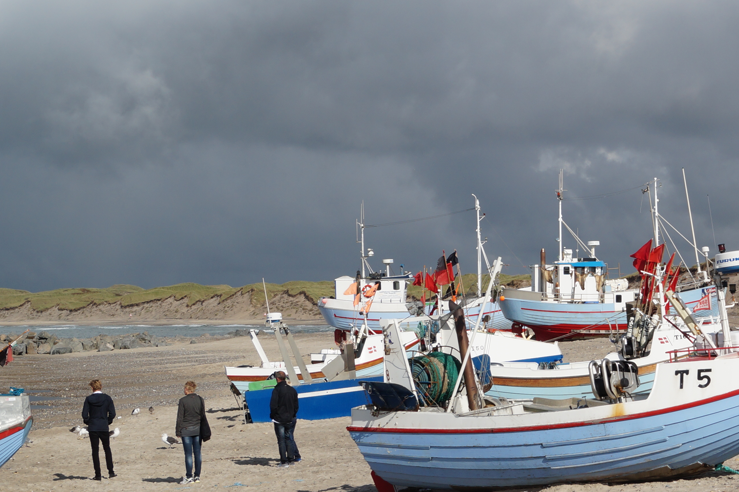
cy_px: 271
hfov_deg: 22.0
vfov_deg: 15.3
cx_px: 747
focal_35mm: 89
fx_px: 1826
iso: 100
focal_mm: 28
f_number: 11
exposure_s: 1/320
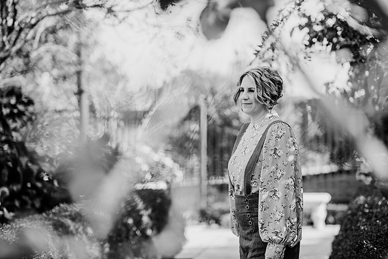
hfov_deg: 23.9
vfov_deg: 16.1
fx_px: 916
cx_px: 194
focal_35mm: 85
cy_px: 130
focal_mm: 85
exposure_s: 1/800
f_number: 2
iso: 125
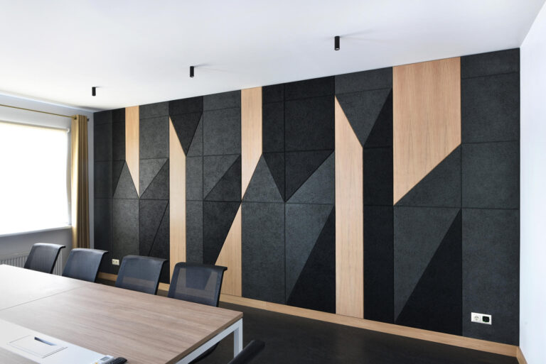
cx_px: 273
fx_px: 334
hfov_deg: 78.5
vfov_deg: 57.3
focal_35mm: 22
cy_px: 182
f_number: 13
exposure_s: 2.5
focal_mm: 22
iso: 64
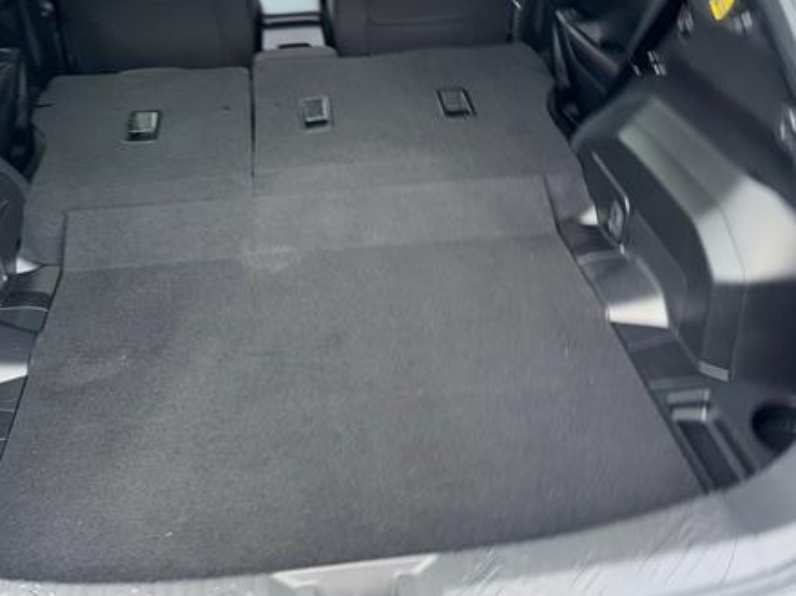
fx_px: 805
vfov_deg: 40.2
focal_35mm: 35
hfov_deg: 52.4
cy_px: 196
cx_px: 332
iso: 50
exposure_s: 1/73
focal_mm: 6.76
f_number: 1.78
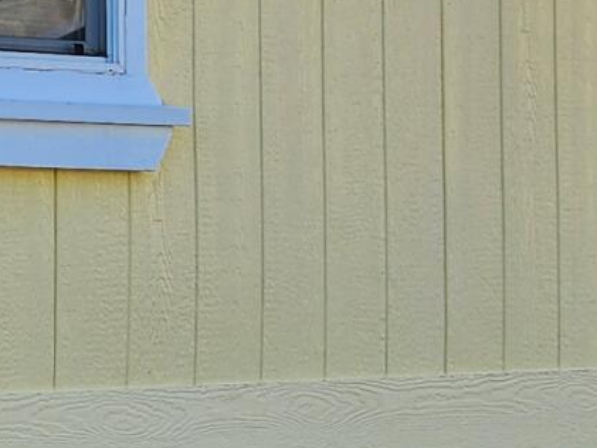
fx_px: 2829
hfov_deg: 11.2
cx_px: -491
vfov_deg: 9.0
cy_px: 112
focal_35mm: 164
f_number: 1.8
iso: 20
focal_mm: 5.4
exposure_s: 1/724
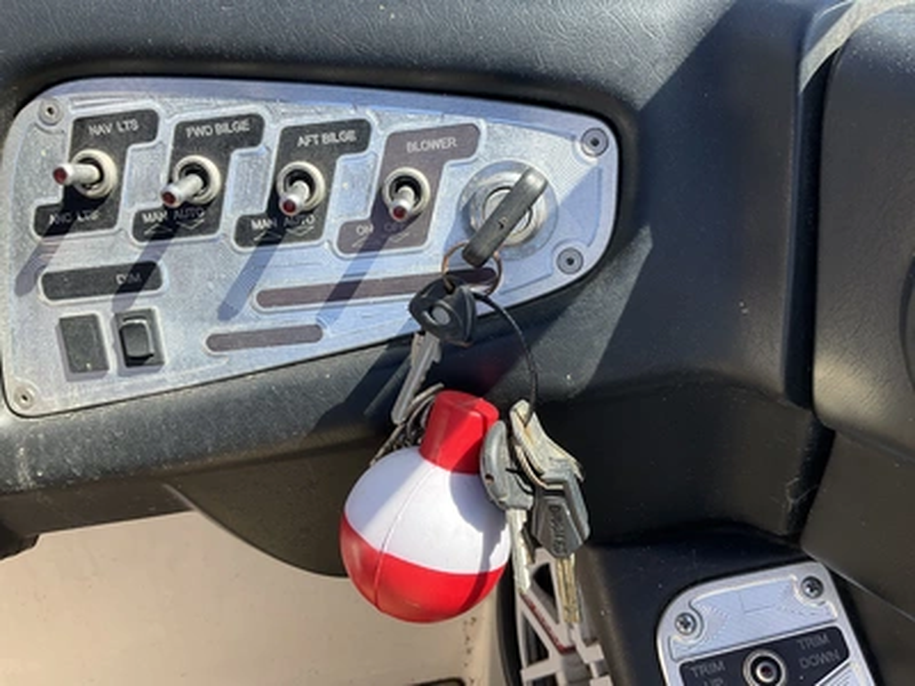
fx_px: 767
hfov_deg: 61.7
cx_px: 458
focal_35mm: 29
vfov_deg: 48.2
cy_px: 343
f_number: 1.8
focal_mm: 3
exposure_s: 1/378
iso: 25
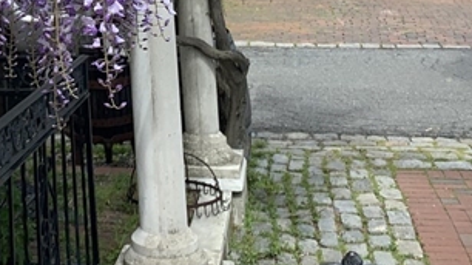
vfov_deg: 14.8
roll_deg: +2.6
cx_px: 35
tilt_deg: +9.0
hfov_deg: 28.5
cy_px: -217
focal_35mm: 71
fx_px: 888
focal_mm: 4.25
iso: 25
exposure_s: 1/1585
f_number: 1.8
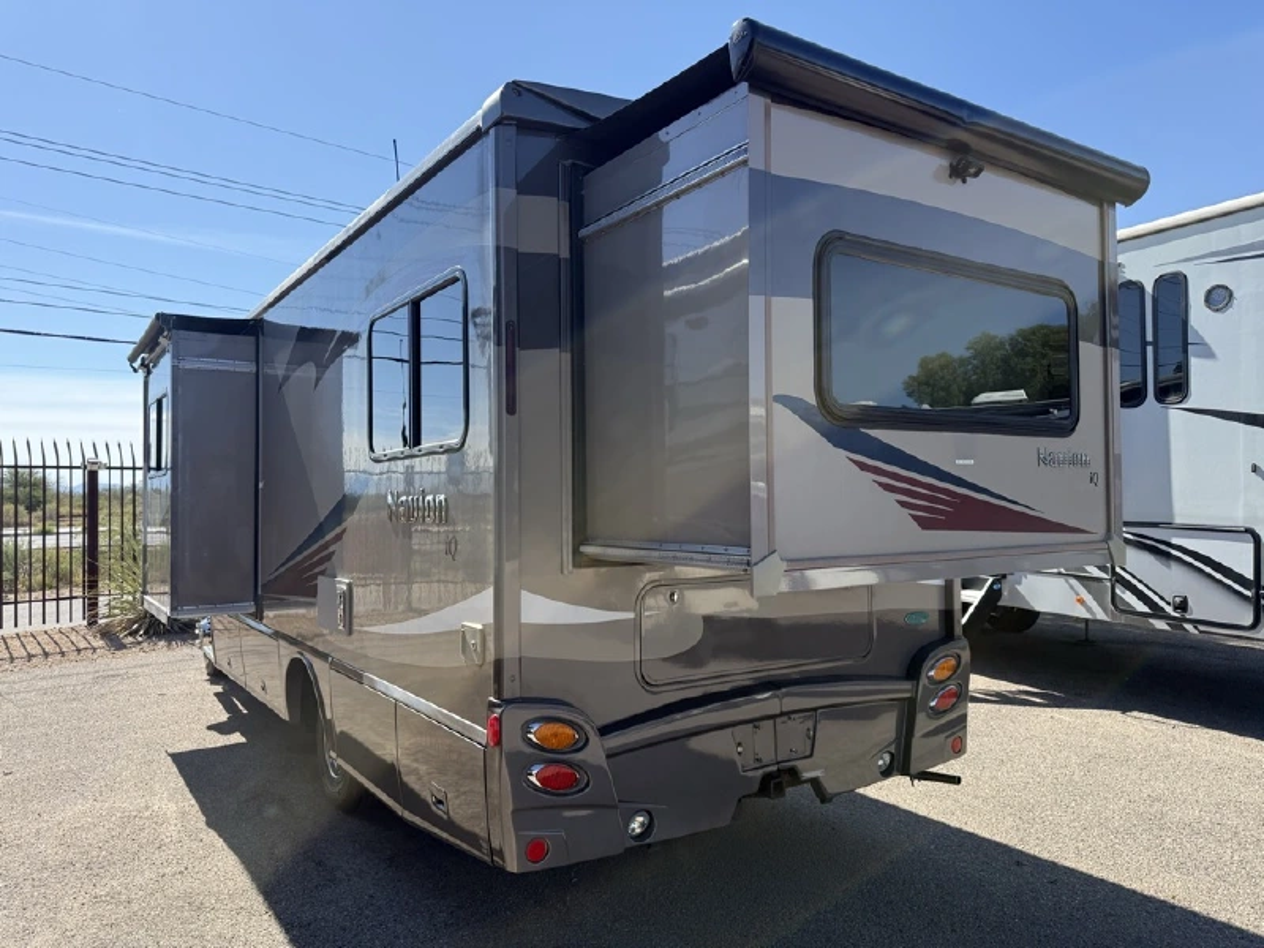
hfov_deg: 71.6
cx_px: 632
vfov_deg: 56.8
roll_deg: +1.0
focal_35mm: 24
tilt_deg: +2.2
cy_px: 474
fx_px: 876
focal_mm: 6.76
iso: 100
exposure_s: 1/2907
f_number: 1.78
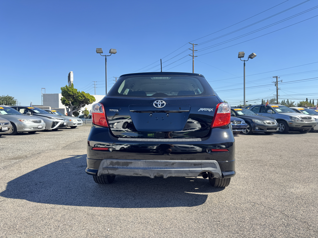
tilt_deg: +0.1
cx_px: 159
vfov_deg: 56.8
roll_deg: -0.8
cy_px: 119
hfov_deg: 71.6
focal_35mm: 24
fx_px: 220
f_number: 1.78
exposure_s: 1/980
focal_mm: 6.76
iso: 80
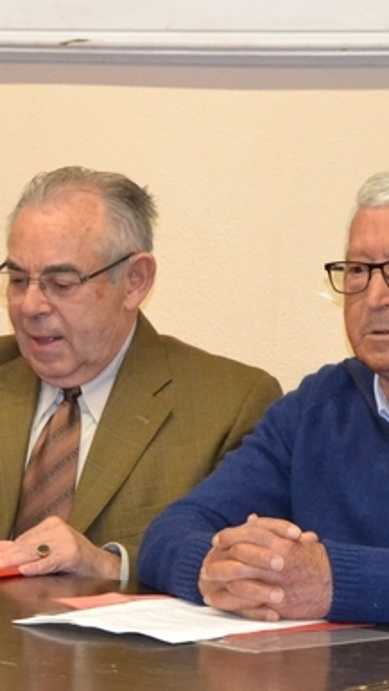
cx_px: 0
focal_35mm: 202
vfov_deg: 10.7
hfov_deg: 6.0
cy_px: 463
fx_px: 3706
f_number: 7.1
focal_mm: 62
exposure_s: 1/125
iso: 3200
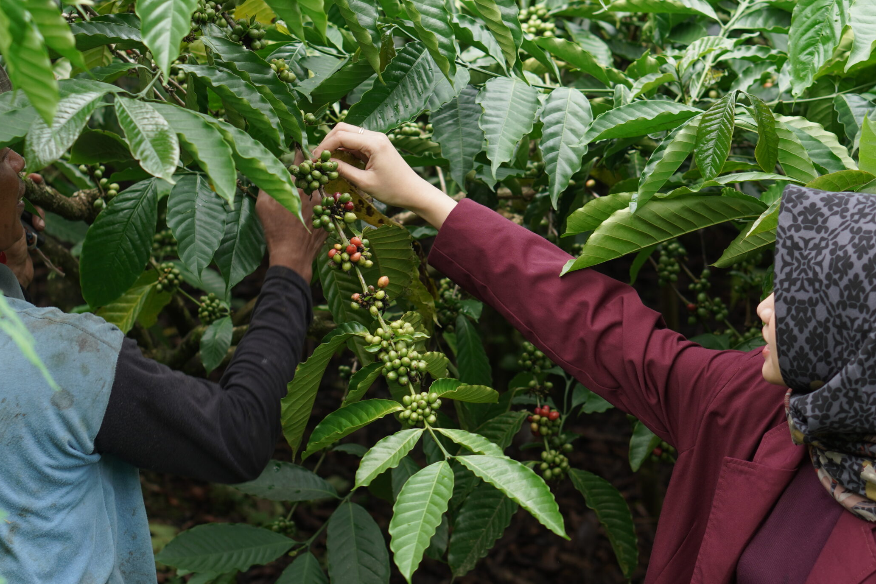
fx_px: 2263
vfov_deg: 14.7
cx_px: 384
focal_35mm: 93
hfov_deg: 21.9
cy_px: 290
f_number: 3.2
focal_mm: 50
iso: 100
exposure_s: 1/200
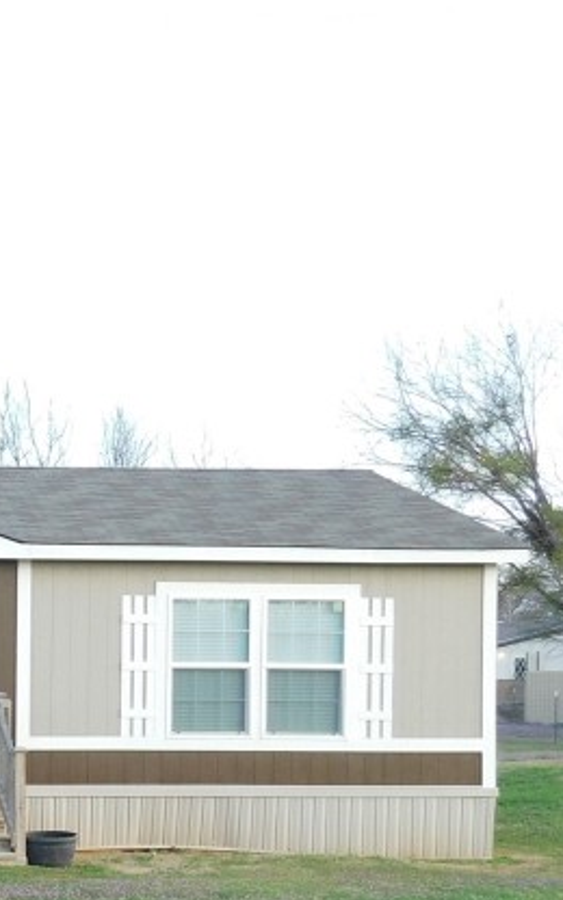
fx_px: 2308
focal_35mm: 94
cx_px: -507
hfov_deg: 12.5
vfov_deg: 21.8
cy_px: 740
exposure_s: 1/100
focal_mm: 6.3
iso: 125
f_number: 3.5
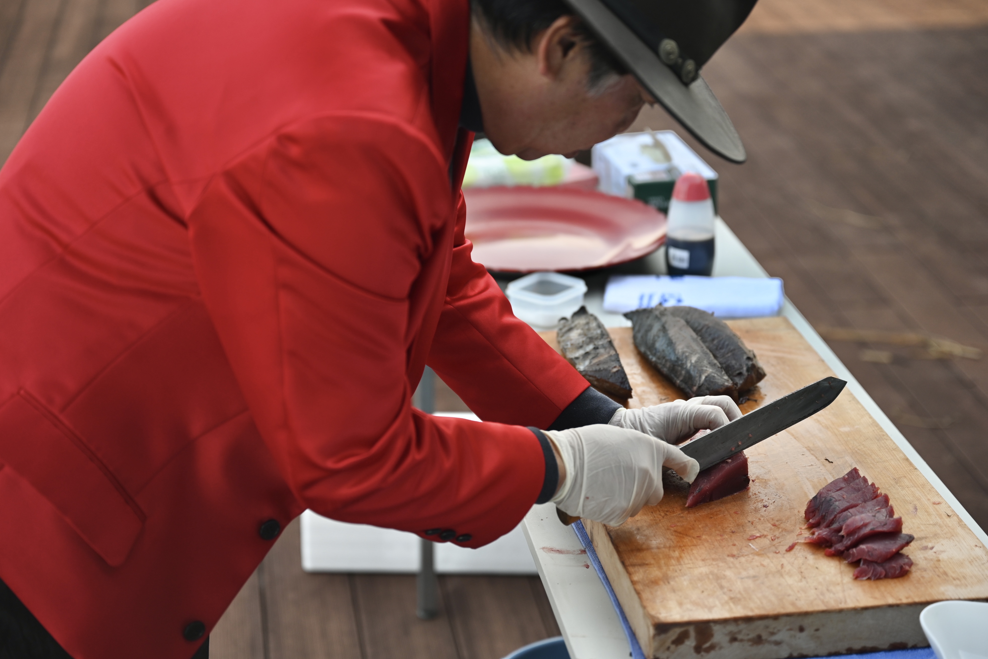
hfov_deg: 27.3
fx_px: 2031
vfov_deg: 18.4
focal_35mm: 74
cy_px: 311
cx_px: 509
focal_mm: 70
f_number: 2.8
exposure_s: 1/500
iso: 160
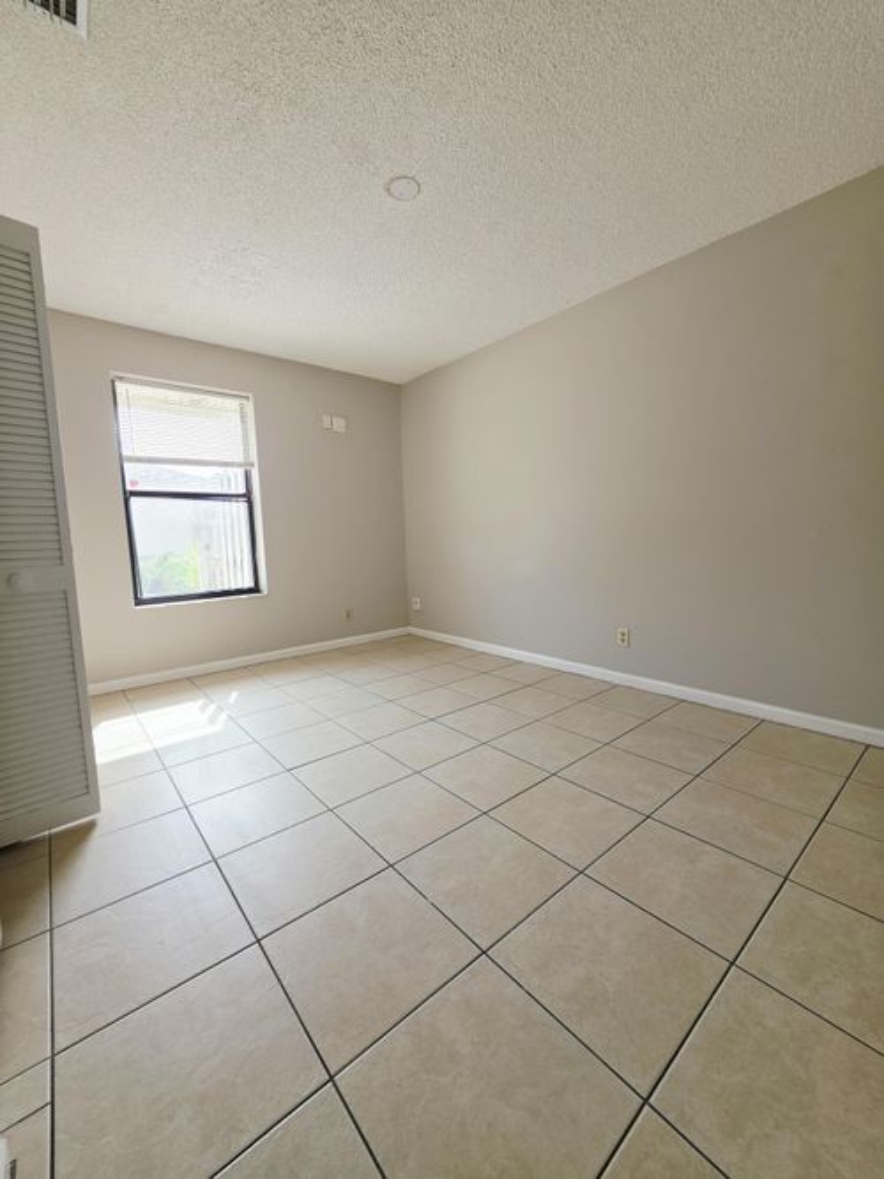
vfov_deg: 106.2
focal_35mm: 13
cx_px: 442
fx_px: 443
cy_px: 590
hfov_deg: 89.9
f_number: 1.9
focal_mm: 2.2
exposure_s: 1/120
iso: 25
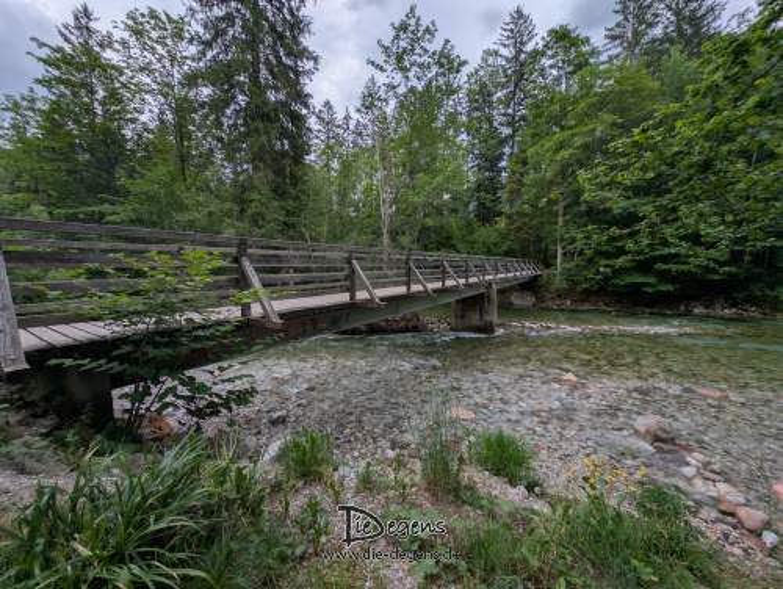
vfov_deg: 94.6
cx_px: 392
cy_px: 294
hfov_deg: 110.5
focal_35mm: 12
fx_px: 272
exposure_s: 1/472
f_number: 1.95
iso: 38
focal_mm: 2.23
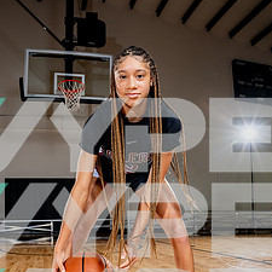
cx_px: 114
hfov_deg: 48.3
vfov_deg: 45.7
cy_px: 221
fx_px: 302
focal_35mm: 34
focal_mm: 20
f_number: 5.6
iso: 200
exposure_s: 1/250
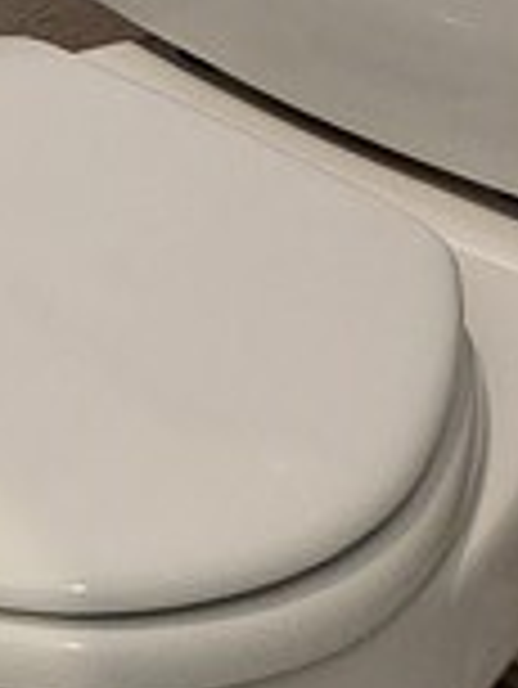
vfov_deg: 15.6
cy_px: -832
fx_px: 1733
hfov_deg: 12.4
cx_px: -815
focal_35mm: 87
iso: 320
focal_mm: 2.2
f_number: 2.2
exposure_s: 1/60
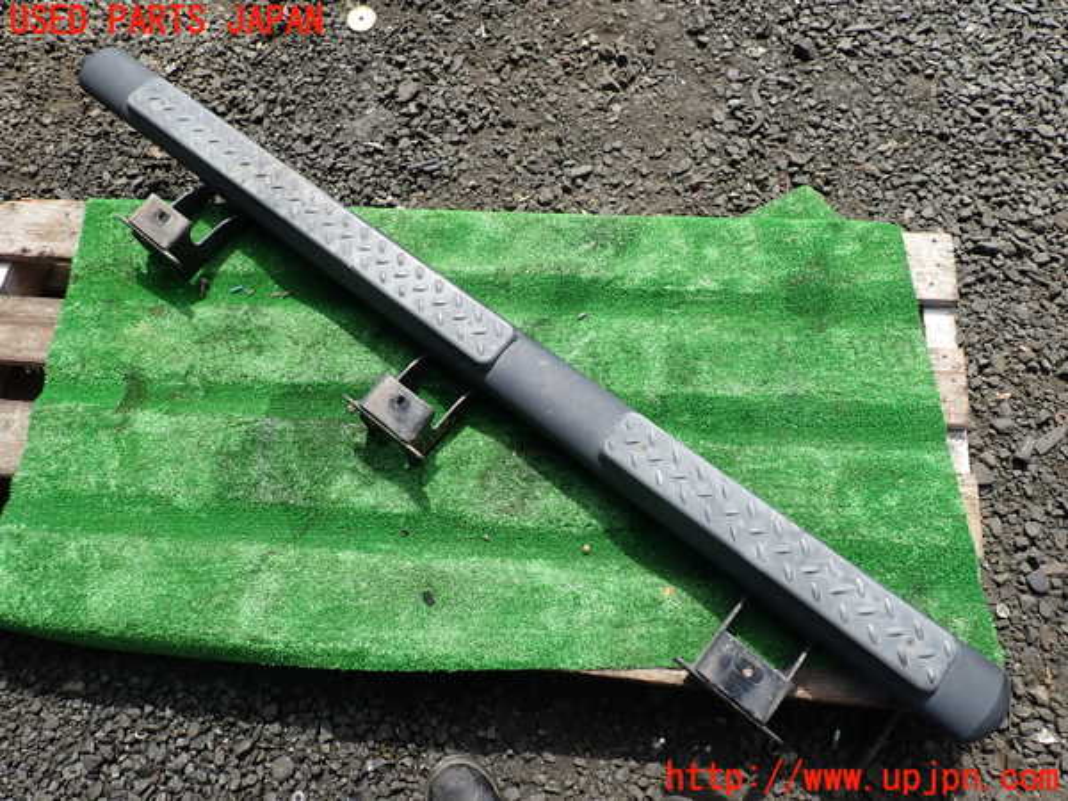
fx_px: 771
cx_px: 534
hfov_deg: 69.4
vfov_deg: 54.9
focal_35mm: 25
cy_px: 400
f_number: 2.8
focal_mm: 4.5
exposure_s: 1/640
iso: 100
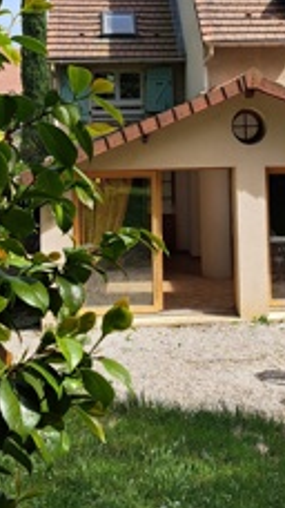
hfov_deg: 21.8
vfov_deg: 36.9
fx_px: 740
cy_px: 123
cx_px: 163
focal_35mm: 55
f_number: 1.8
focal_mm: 5.23
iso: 50
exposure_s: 1/887
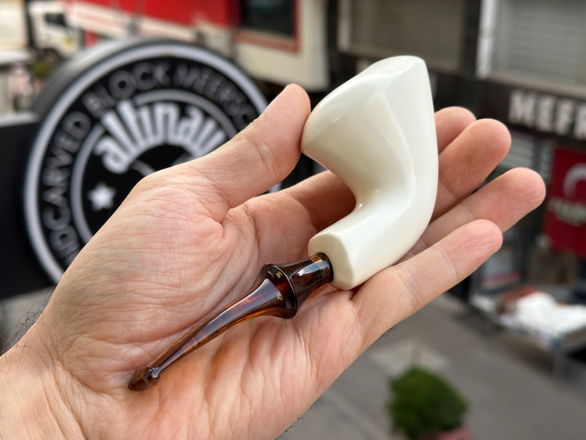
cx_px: 293
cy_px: 220
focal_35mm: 48
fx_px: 813
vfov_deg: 30.3
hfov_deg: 39.7
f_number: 1.78
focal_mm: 6.86
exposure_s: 1/379
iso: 64
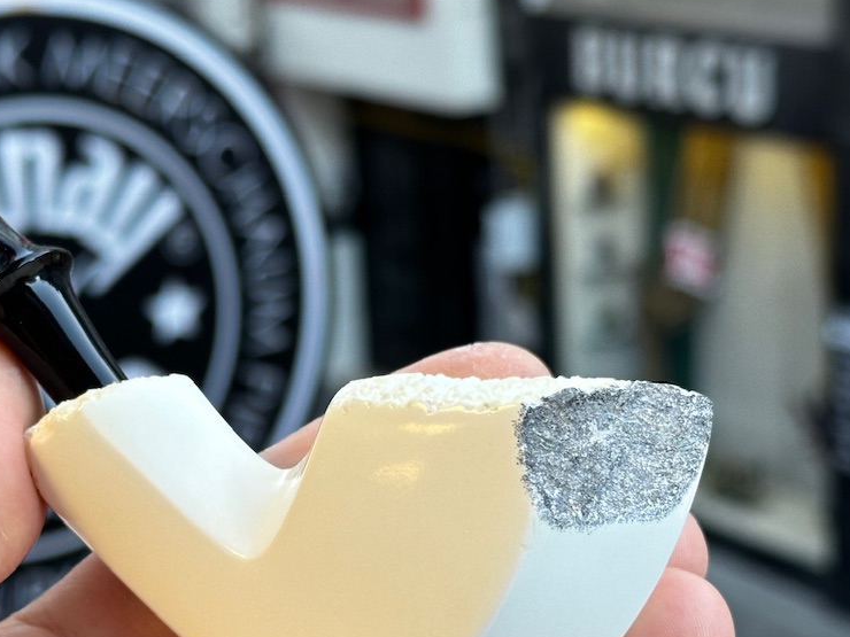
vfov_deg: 17.7
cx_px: 316
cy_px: 425
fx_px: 2038
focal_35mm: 83
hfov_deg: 23.5
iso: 64
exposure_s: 1/100
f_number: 1.78
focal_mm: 6.86
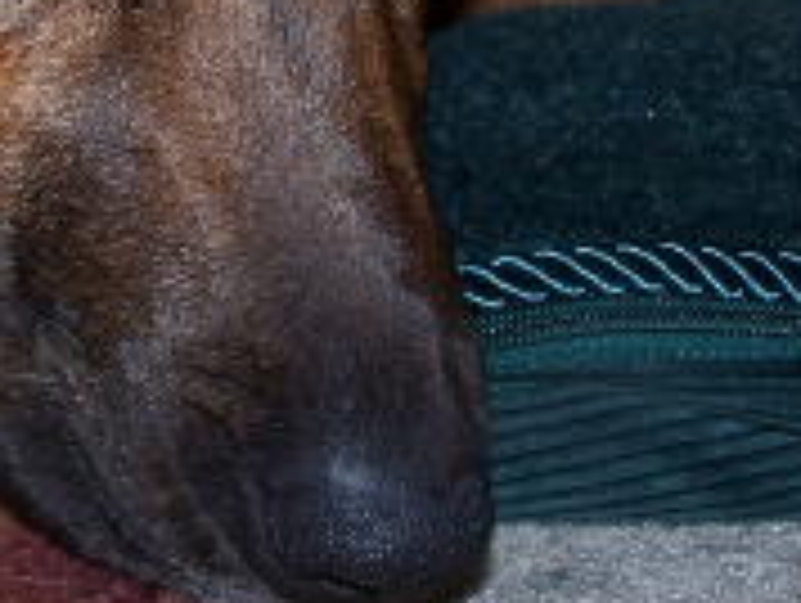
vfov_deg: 9.4
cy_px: -79
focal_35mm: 157
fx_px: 3638
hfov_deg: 12.4
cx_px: 40
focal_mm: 9.3
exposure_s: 1/60
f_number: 3.2
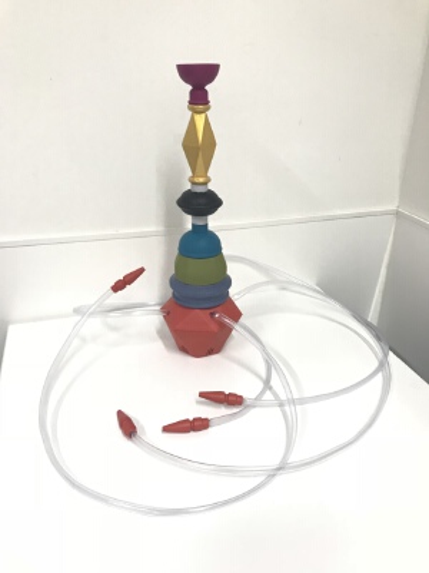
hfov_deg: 49.7
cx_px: 214
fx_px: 463
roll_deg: +0.7
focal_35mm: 28
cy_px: 286
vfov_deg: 63.4
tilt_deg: -24.3
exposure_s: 1/33
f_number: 1.8
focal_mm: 3.99
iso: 40
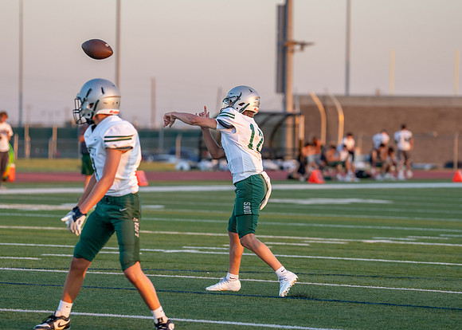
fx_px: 2645
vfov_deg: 7.1
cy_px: 158
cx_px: 229
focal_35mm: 202
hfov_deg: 10.0
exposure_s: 1/1600
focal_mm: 146
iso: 800
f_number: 2.8
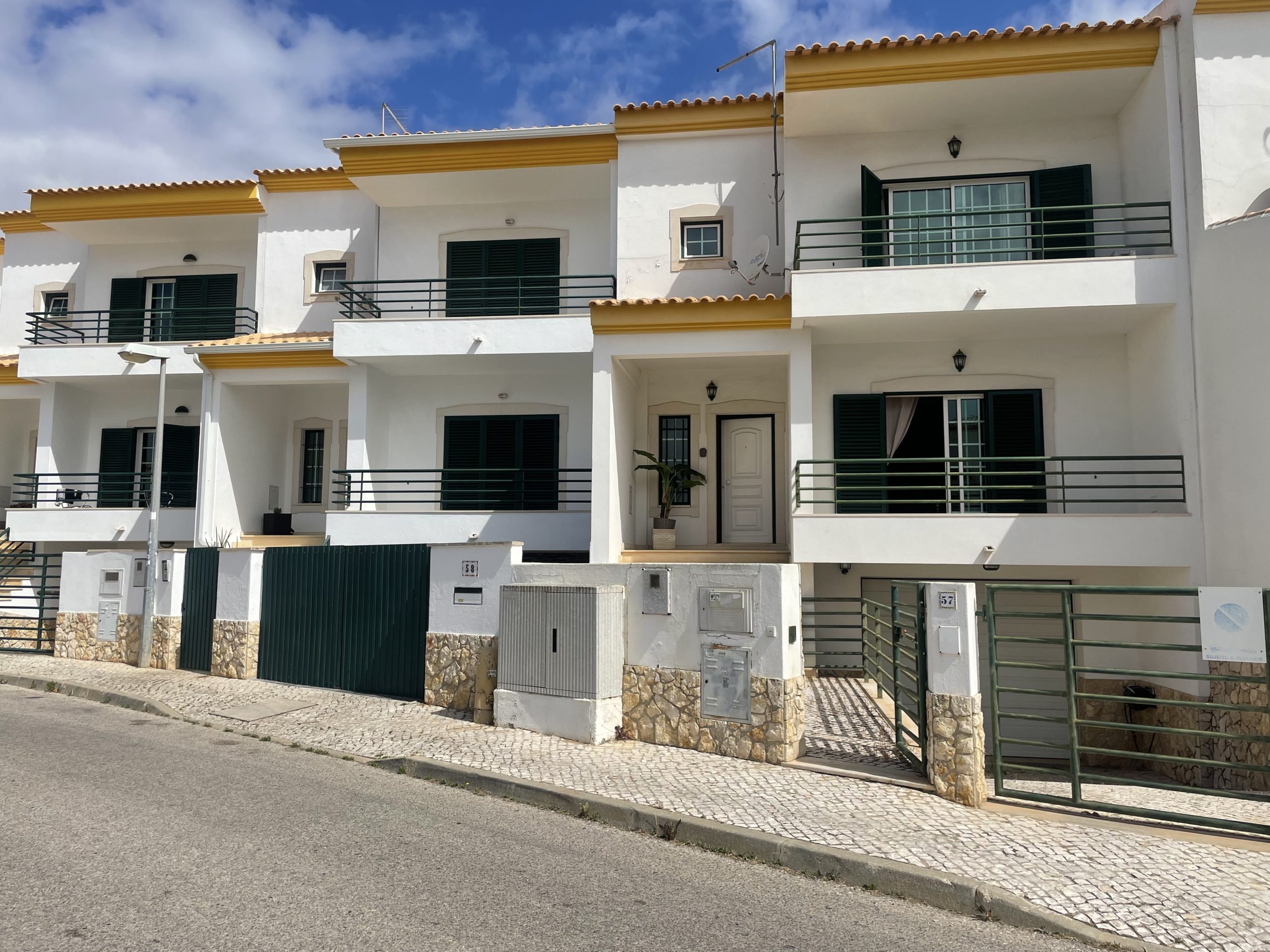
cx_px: 635
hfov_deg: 67.3
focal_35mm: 26
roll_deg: -0.6
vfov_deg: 53.1
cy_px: 476
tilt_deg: +6.3
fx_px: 954
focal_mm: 4.2
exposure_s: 1/7299
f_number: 1.6
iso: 32
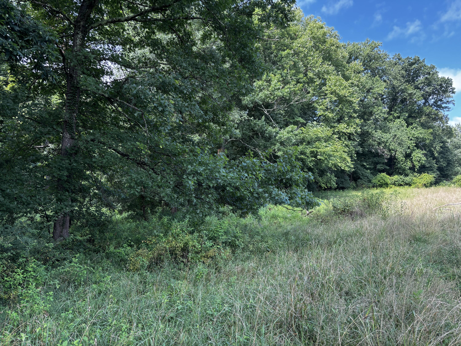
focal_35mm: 26
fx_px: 346
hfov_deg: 67.3
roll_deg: +0.6
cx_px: 230
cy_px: 173
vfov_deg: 53.1
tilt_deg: +1.3
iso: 40
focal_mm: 5.96
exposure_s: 1/171
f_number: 1.6
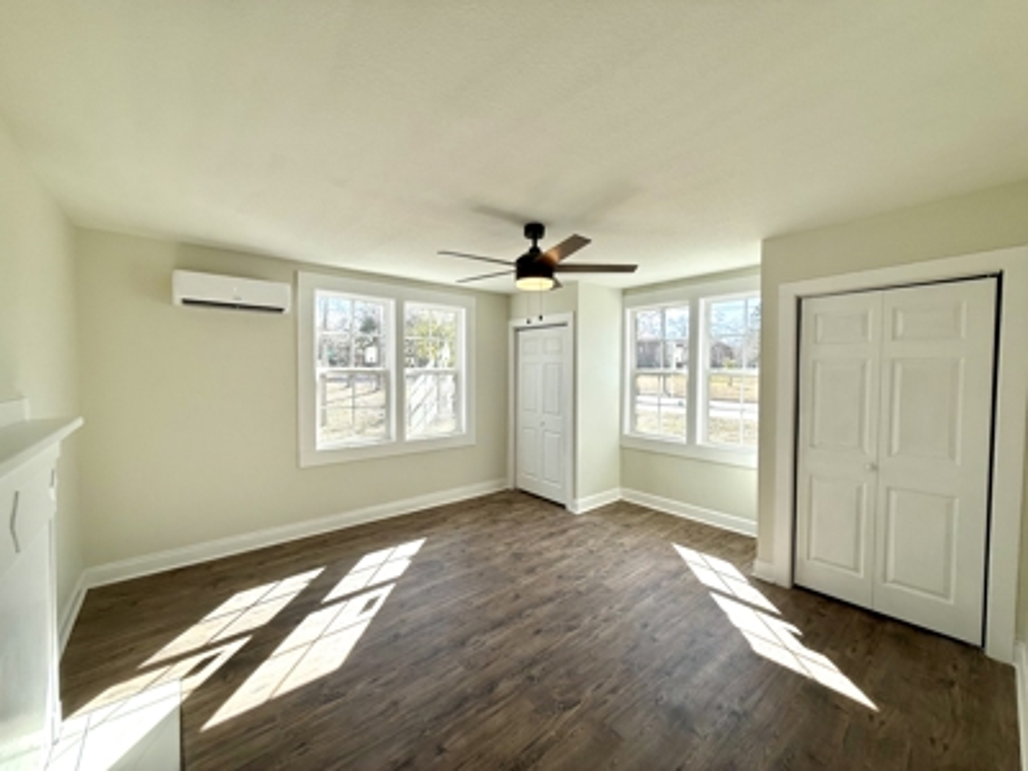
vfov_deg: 85.7
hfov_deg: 102.1
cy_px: 386
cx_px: 514
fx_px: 416
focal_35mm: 14
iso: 64
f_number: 2.2
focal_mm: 2.22
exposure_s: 1/554
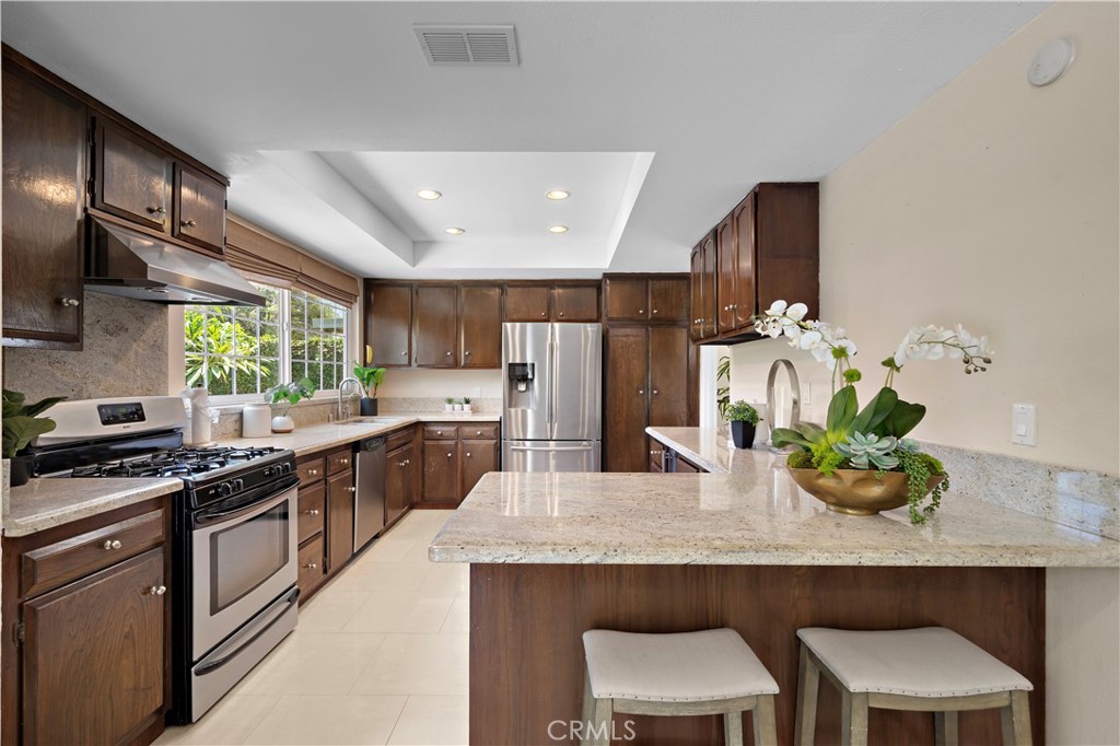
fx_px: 498
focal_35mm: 16
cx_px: 560
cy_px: 373
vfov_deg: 73.7
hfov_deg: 96.8
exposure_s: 1.3
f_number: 8
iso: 250
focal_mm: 16
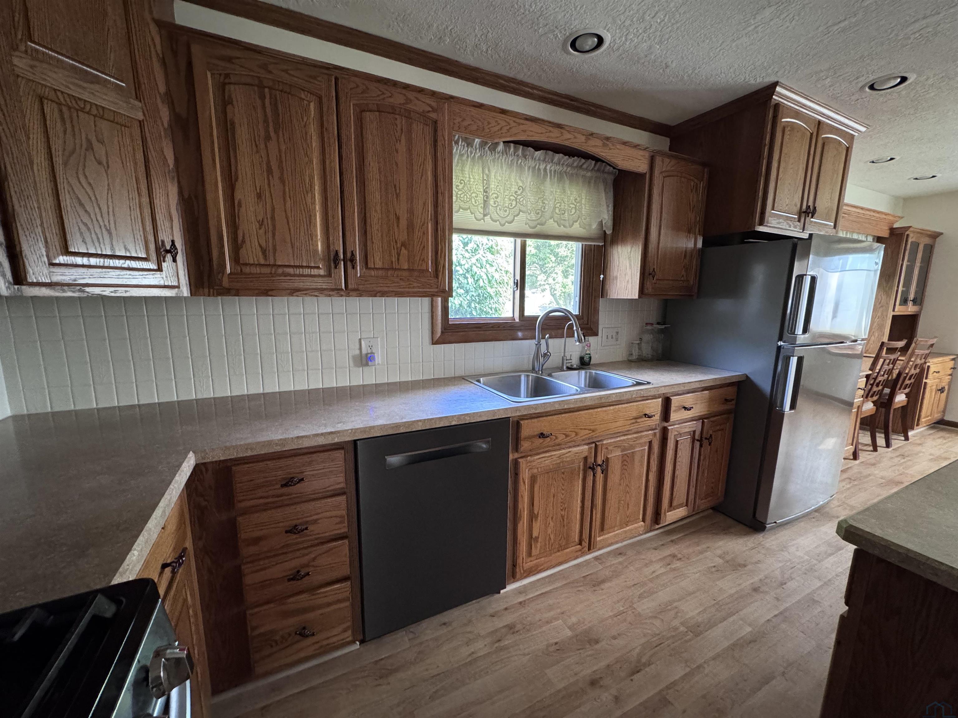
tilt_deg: -9.5
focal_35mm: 14
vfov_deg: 85.7
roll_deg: -0.5
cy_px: 359
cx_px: 479
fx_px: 387
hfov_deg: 102.1
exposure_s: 1/60
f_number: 2.2
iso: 800
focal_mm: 2.22
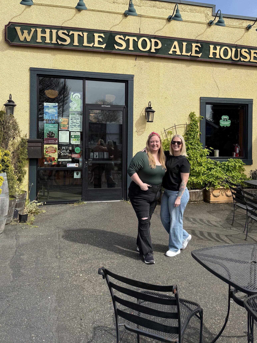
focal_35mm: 30
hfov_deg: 46.8
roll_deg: +0.0
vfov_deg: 59.6
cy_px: 142
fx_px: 297
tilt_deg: +0.6
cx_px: 136
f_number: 1.78
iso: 80
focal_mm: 6.76
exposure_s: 1/4167
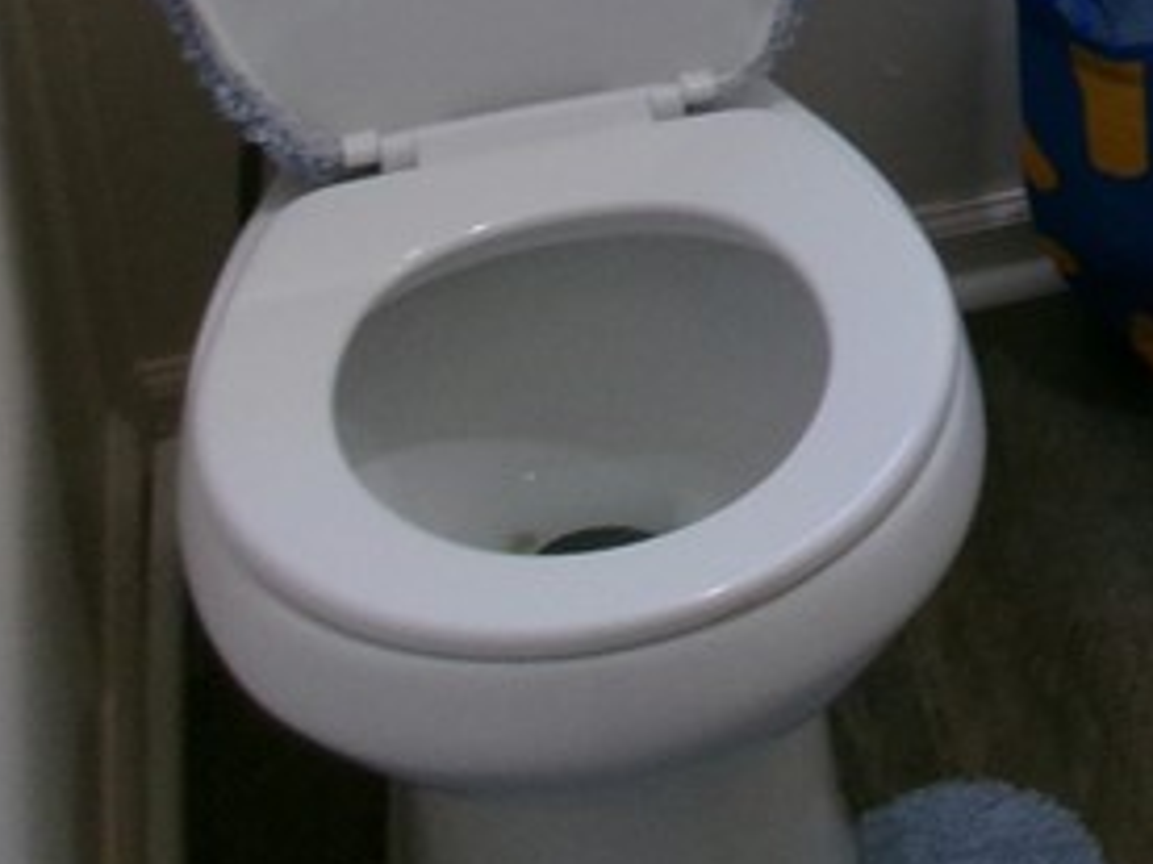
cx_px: 1638
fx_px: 3464
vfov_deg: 13.1
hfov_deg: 17.3
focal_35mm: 104
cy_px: -580
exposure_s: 1/34
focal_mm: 5.1
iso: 185
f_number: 3.9
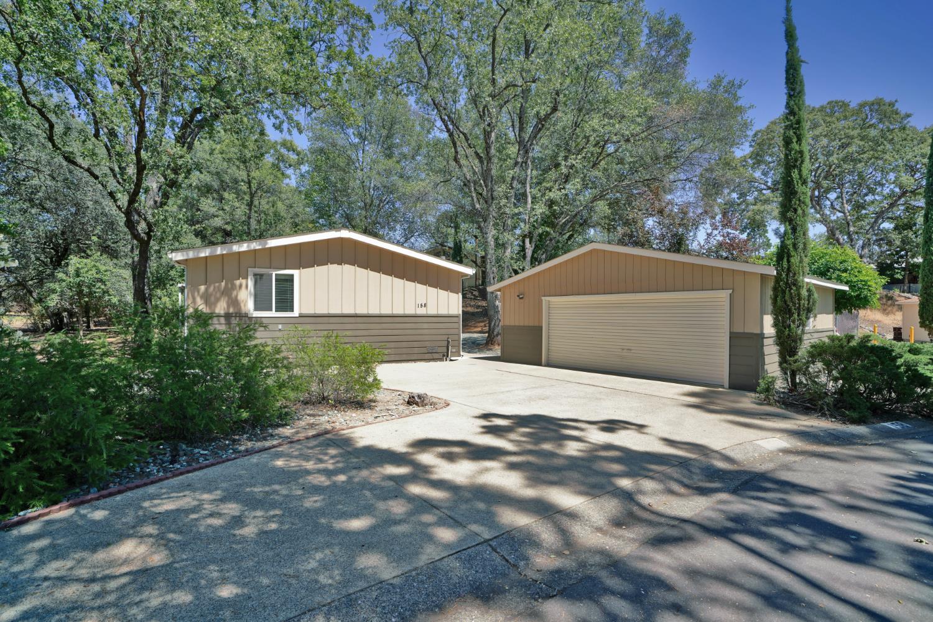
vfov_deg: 73.7
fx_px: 415
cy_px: 311
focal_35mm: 16
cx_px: 466
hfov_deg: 96.7
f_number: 7.1
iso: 100
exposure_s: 1/250
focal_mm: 16
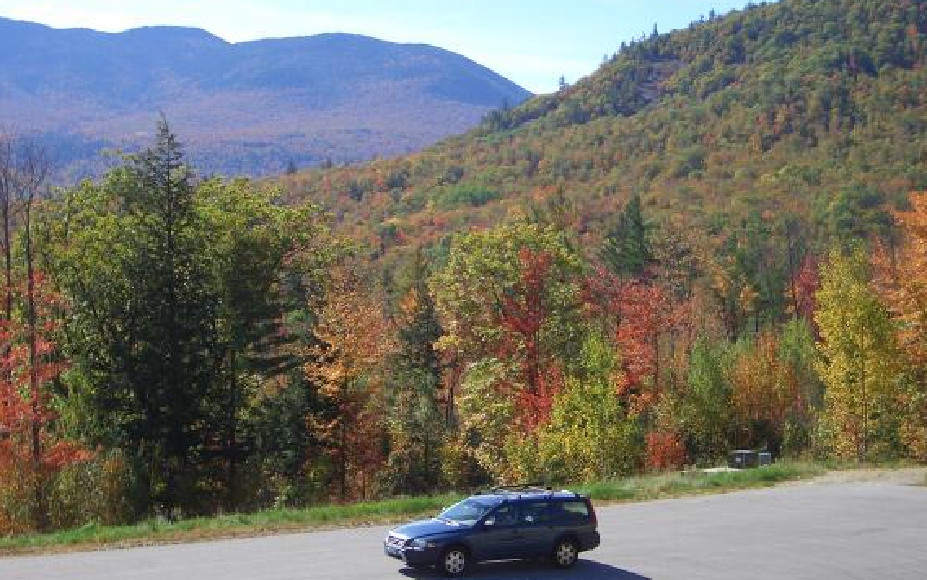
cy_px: 306
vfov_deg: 19.4
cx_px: 464
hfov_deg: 30.6
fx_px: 1693
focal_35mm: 67
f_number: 3.5
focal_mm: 10.2
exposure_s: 1/640
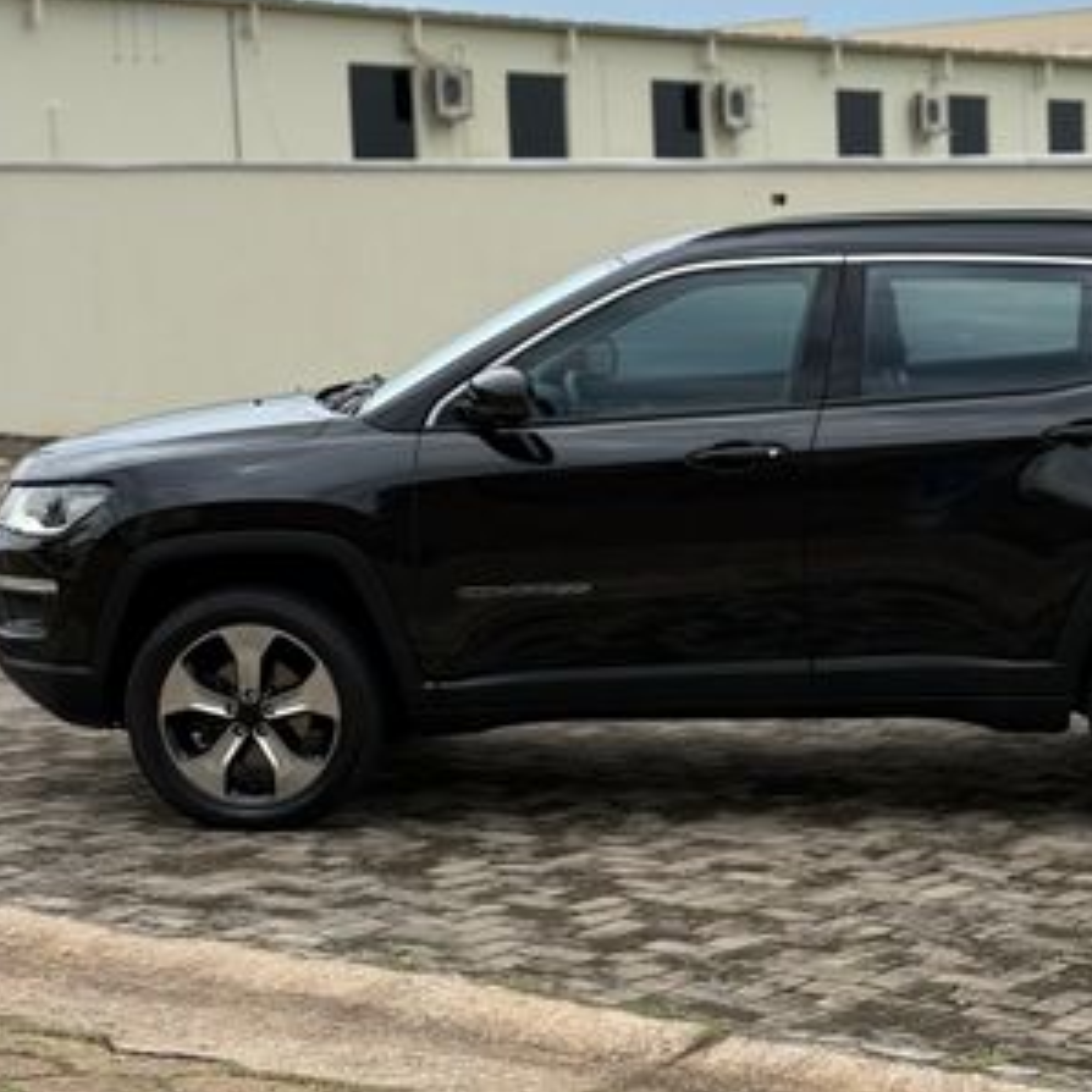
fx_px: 2391
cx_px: 784
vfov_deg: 25.7
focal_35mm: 67
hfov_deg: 25.5
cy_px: 630
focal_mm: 6.76
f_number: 1.78
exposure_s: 1/3378
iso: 64
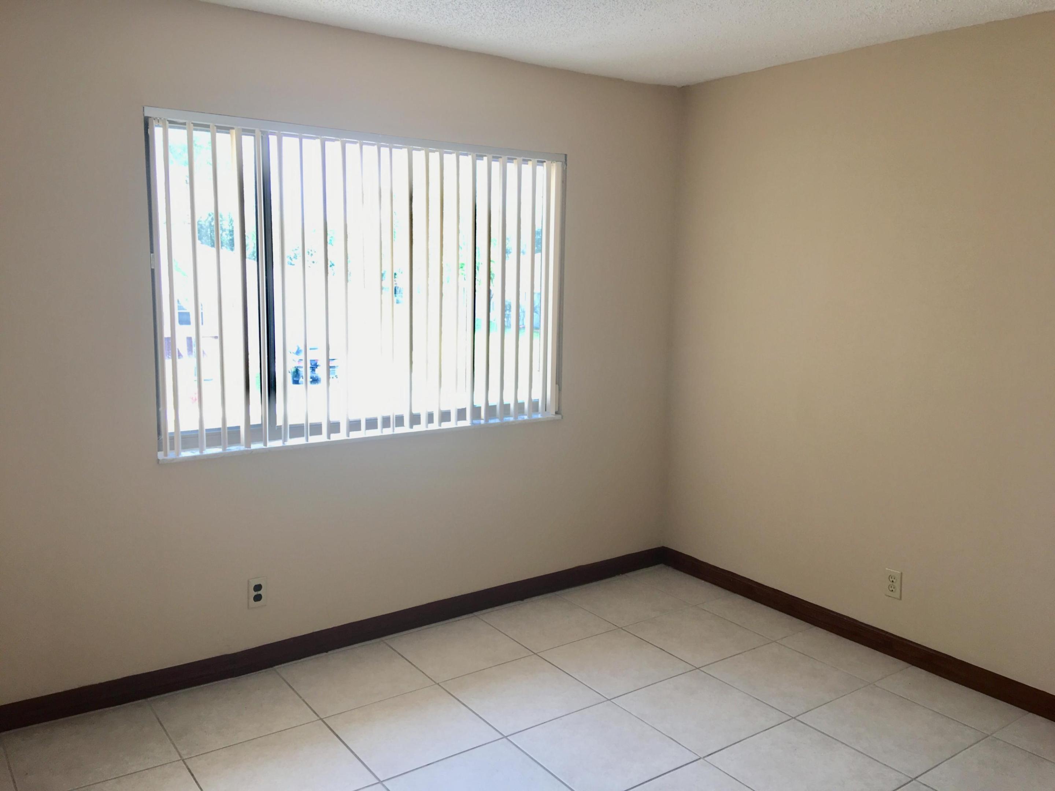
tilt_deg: -5.1
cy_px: 396
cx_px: 528
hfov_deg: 61.7
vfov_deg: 48.2
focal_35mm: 29
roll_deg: -0.9
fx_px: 884
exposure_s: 1/41
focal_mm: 4.15
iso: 25
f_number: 2.2
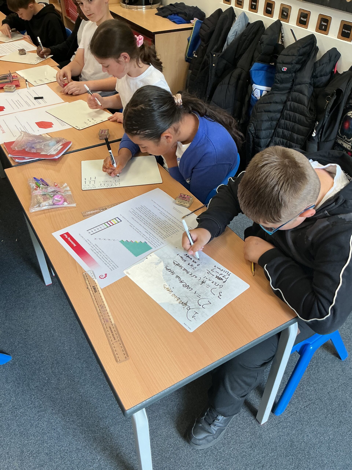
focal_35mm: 29
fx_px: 393
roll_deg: -0.3
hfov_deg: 48.2
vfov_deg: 61.7
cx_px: 176
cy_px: 235
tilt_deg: -40.0
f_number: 1.8
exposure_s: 1/60
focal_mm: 3
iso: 50
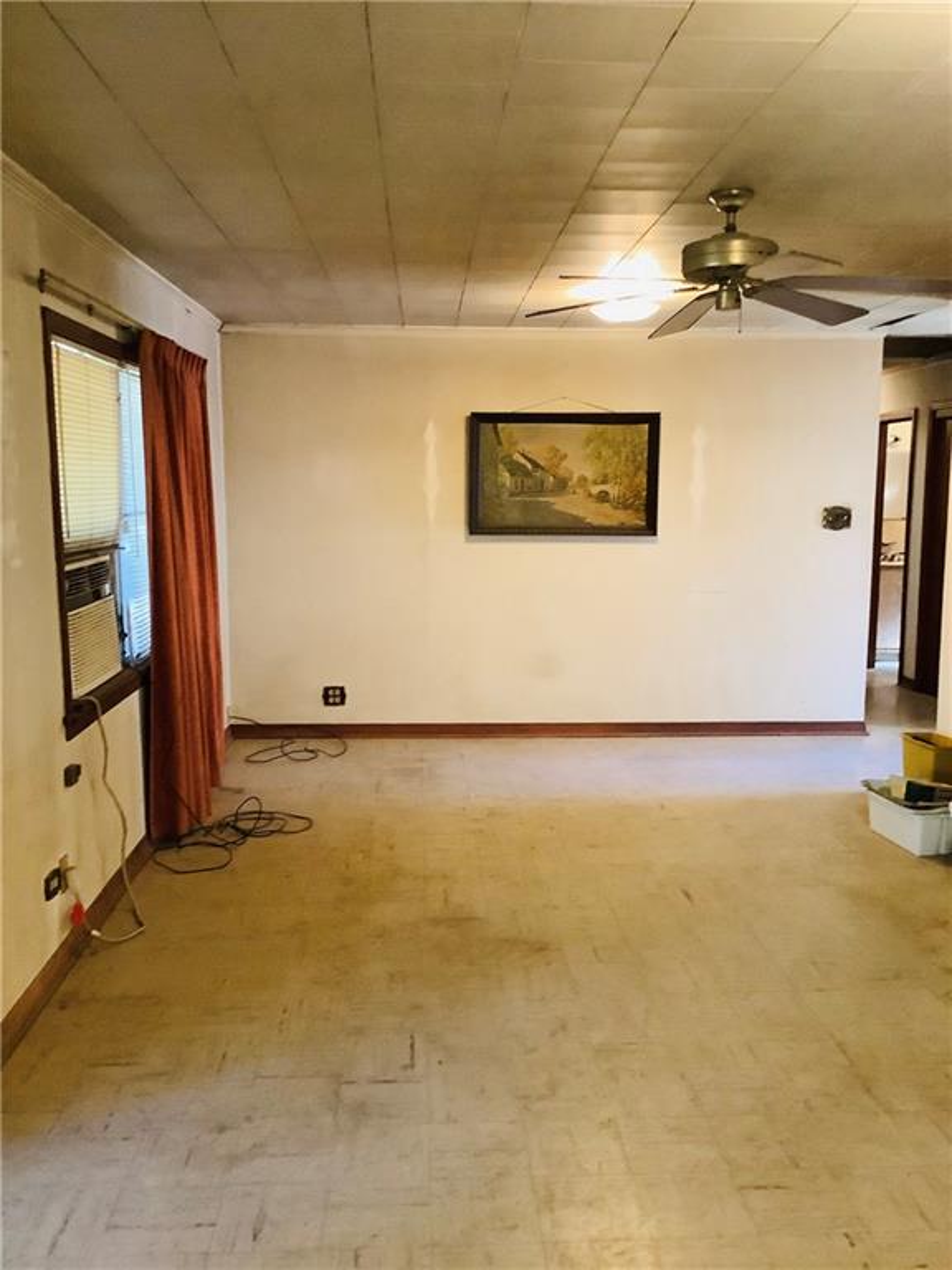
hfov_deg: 45.4
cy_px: 635
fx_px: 1137
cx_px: 476
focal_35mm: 31
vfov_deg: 58.4
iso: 400
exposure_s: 1/30
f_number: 2.4
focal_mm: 3.3
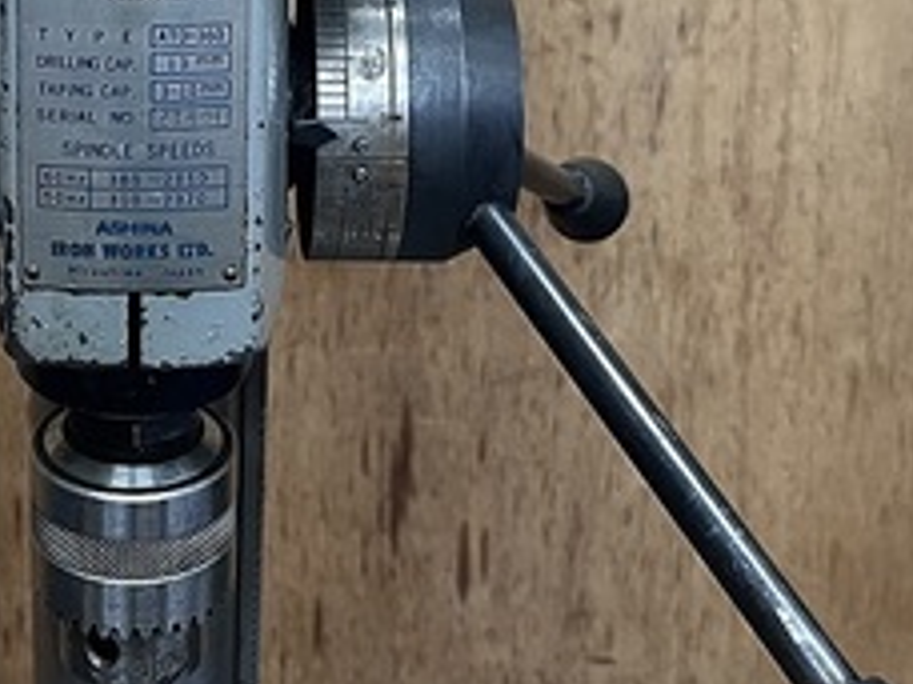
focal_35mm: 73
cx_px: 164
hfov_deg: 26.1
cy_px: -72
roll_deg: +0.2
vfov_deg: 19.3
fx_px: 1925
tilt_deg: -16.5
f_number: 1.6
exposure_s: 1/60
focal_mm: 5.1
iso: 250
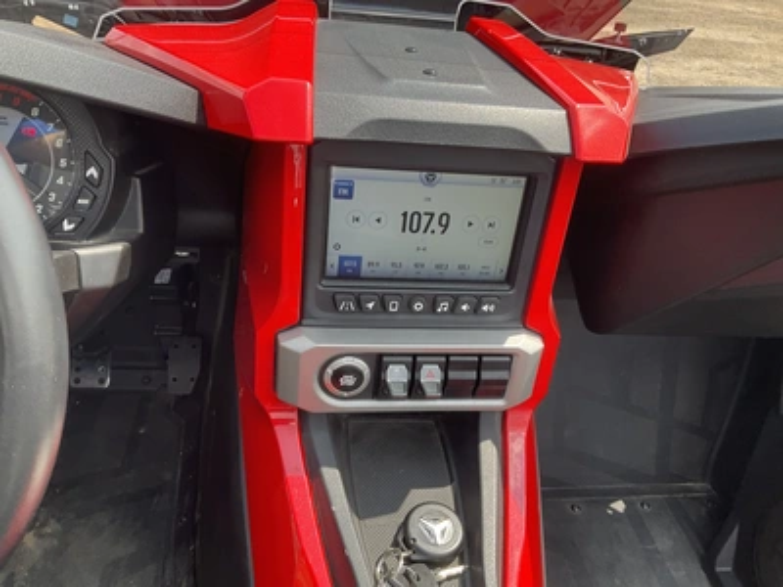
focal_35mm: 29
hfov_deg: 61.7
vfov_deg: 48.2
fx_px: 656
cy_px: 294
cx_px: 392
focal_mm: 3
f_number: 1.8
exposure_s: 1/269
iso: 25
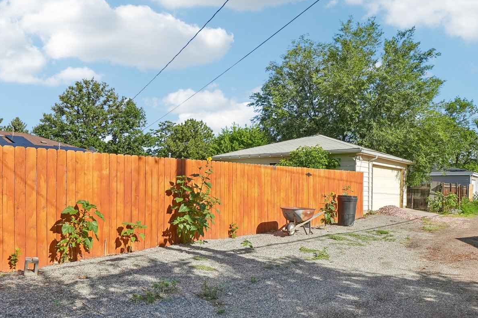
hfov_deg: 69.1
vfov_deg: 49.2
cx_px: 271
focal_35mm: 26
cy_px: 194
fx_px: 345
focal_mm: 10
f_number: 8
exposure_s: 1/800
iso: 400
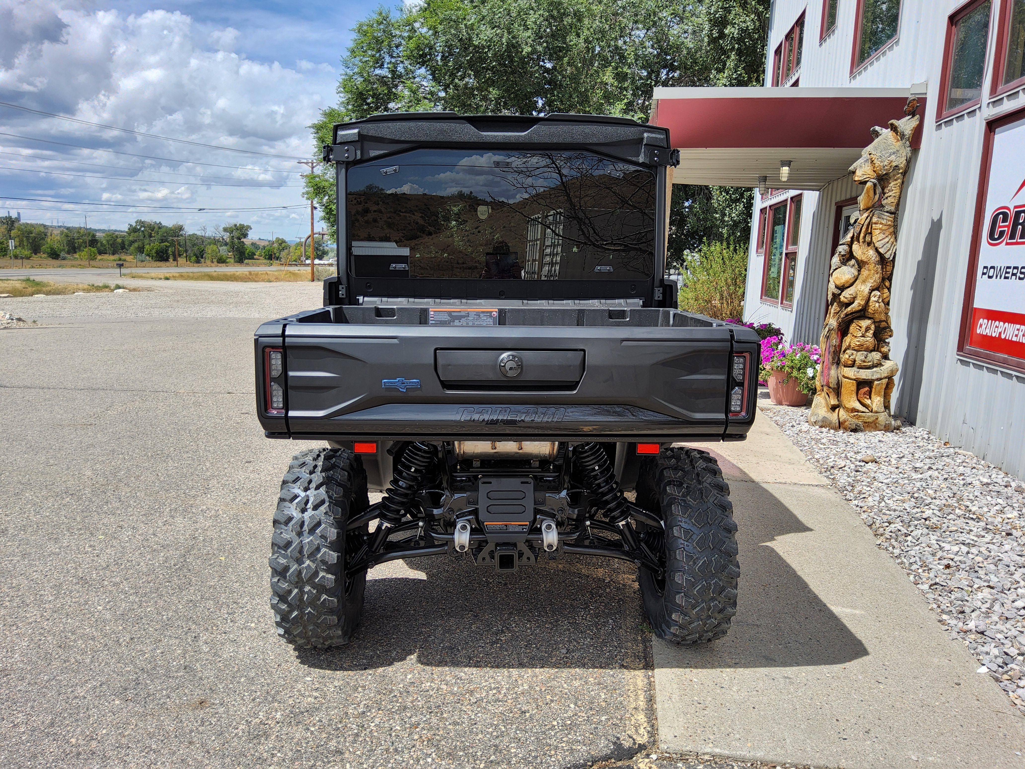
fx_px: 740
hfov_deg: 69.4
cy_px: 384
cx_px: 512
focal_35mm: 25
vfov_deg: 54.9
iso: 32
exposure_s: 1/1027
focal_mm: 3.08
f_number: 2
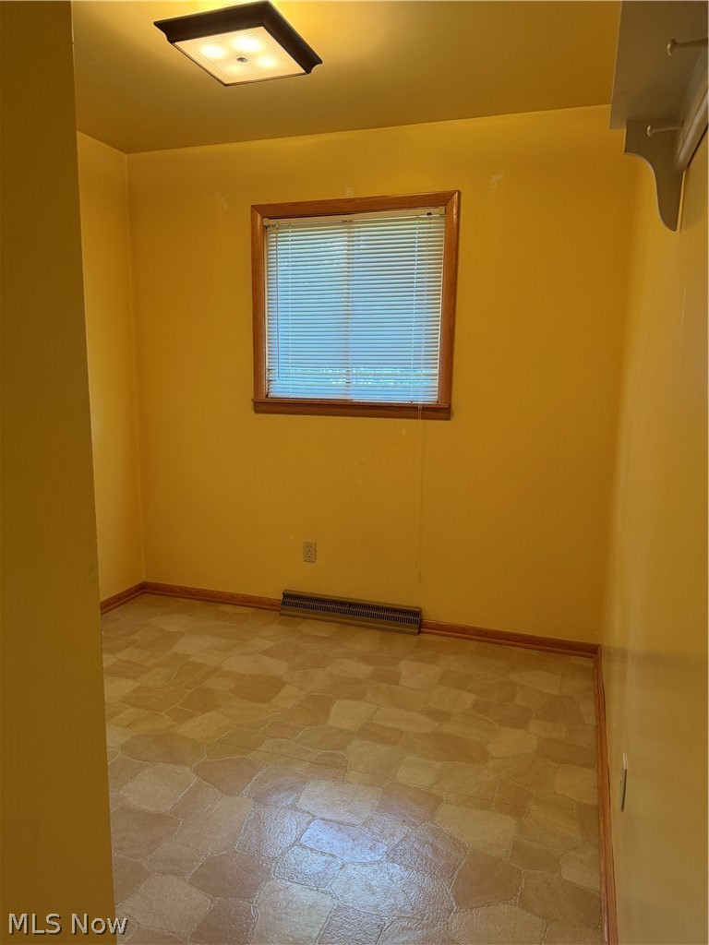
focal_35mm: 24
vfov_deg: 71.6
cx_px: 354
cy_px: 472
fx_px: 655
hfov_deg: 56.8
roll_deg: -1.5
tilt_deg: -8.8
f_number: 1.78
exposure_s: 1/120
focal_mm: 6.76
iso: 160
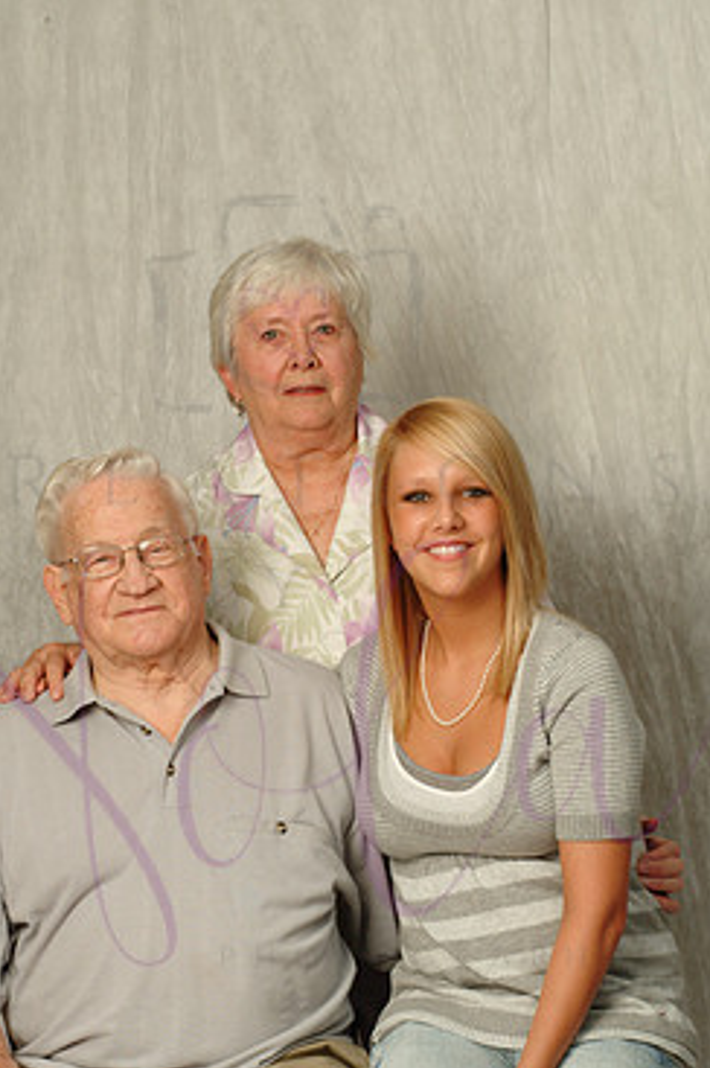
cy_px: 582
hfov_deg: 9.4
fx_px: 4316
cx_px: 295
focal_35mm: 146
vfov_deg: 14.1
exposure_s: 1/125
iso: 400
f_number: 11
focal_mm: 79
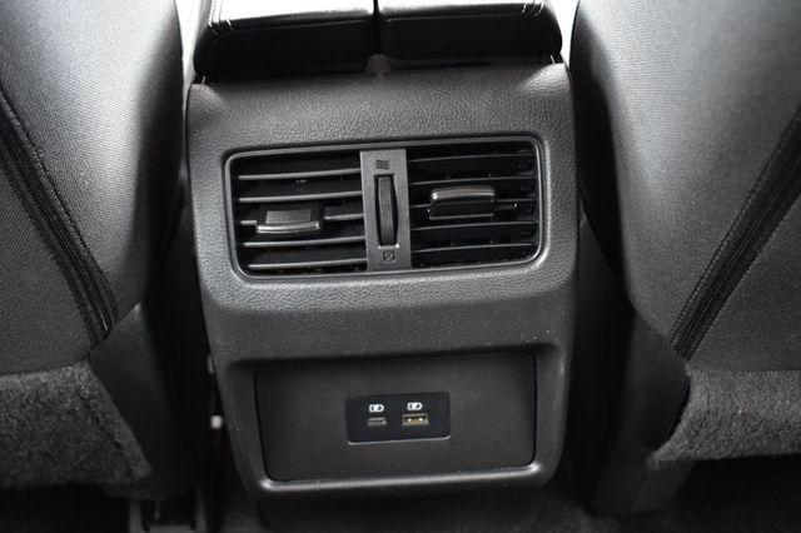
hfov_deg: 42.3
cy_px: 266
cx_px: 400
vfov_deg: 28.9
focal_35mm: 46
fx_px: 1034
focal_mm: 31
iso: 1600
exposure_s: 1/15
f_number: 4.5
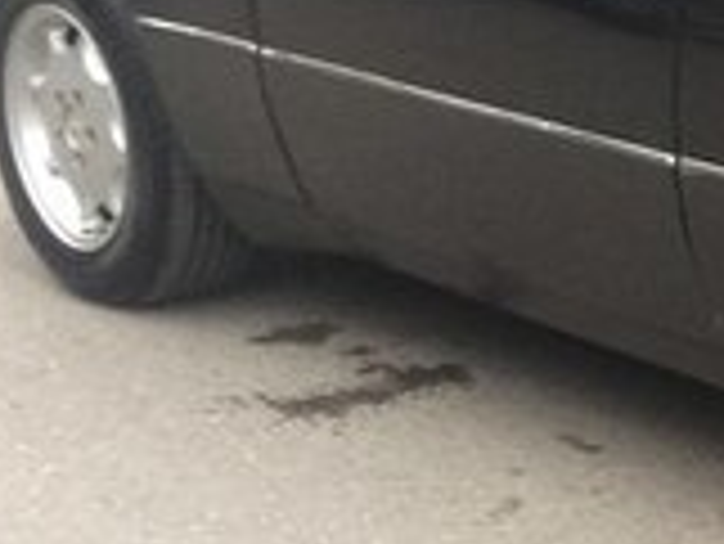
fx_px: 2491
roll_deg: +0.6
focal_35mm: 119
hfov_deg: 14.4
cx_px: 1349
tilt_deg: -17.1
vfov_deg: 12.5
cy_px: 330
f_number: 2.2
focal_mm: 4.15
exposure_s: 1/33
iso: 64
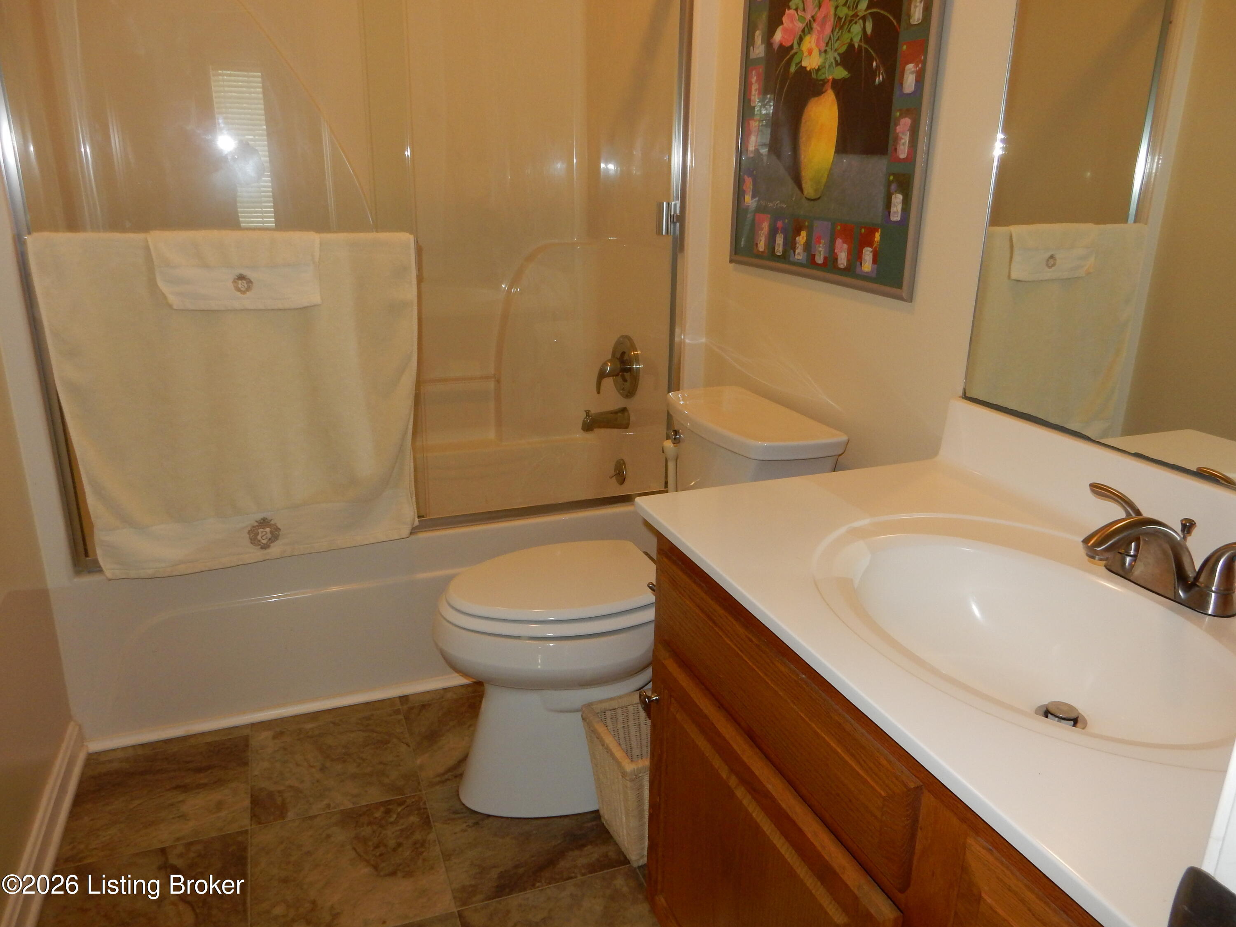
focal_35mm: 25
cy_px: 464
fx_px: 893
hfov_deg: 69.4
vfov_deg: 54.9
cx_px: 618
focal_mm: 4.5
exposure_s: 1/30
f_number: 3.7
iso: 200
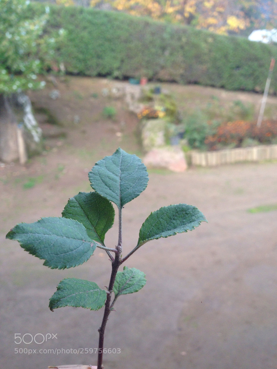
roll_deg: +2.1
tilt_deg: -10.4
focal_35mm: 33
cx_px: 138
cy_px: 184
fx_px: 352
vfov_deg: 55.4
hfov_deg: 42.9
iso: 80
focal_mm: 4.12
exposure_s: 1/120
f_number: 2.4
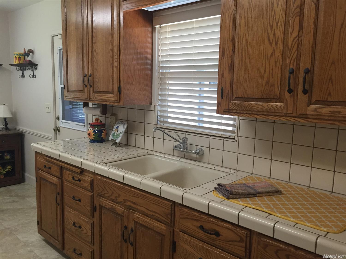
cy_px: 130
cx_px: 173
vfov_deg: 48.2
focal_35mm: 29
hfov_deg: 61.7
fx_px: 290
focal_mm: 4.15
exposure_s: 1/30
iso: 50
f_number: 2.2
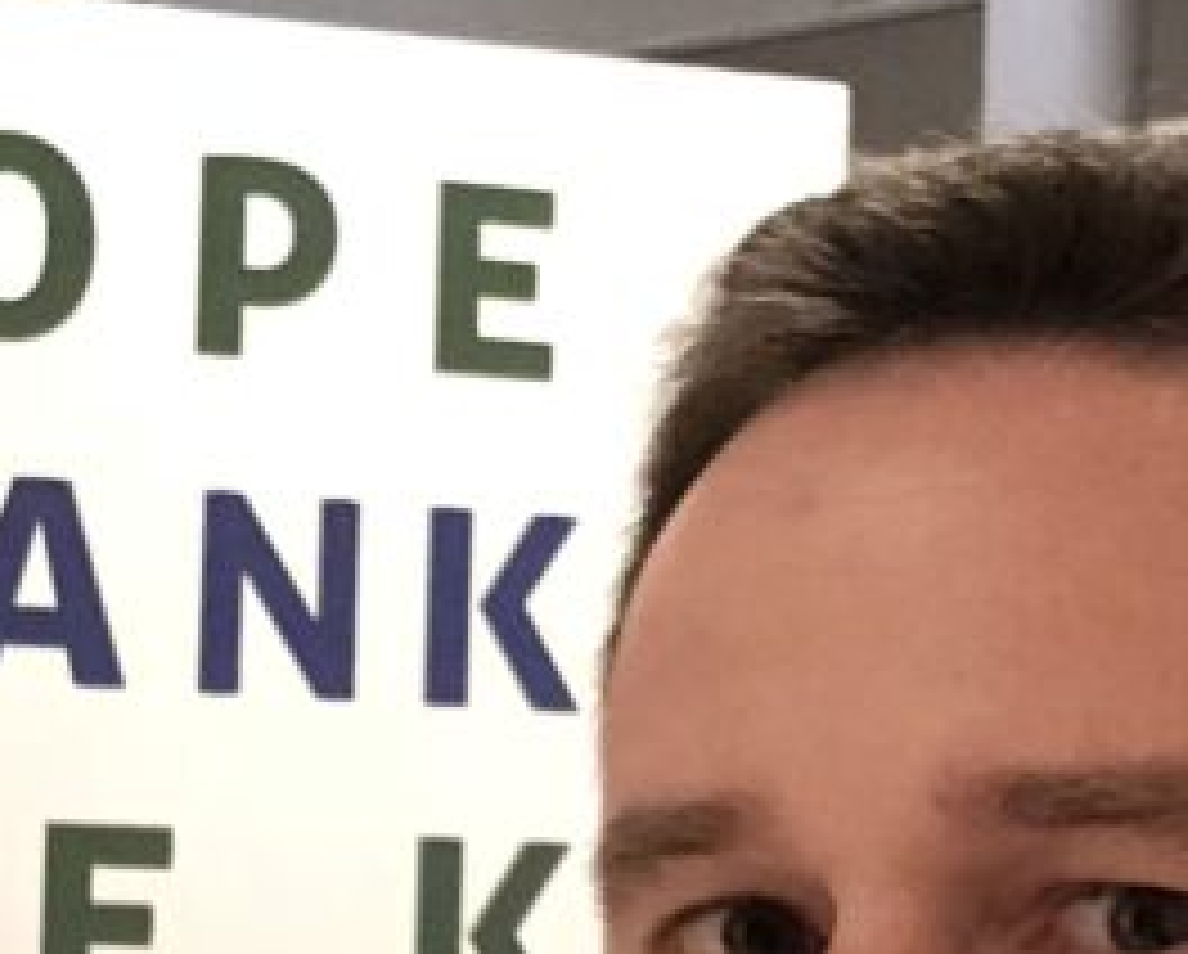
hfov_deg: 15.6
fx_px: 4261
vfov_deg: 12.8
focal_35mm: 121
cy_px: 562
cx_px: 38
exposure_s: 1/30
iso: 400
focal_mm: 2.87
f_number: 2.2
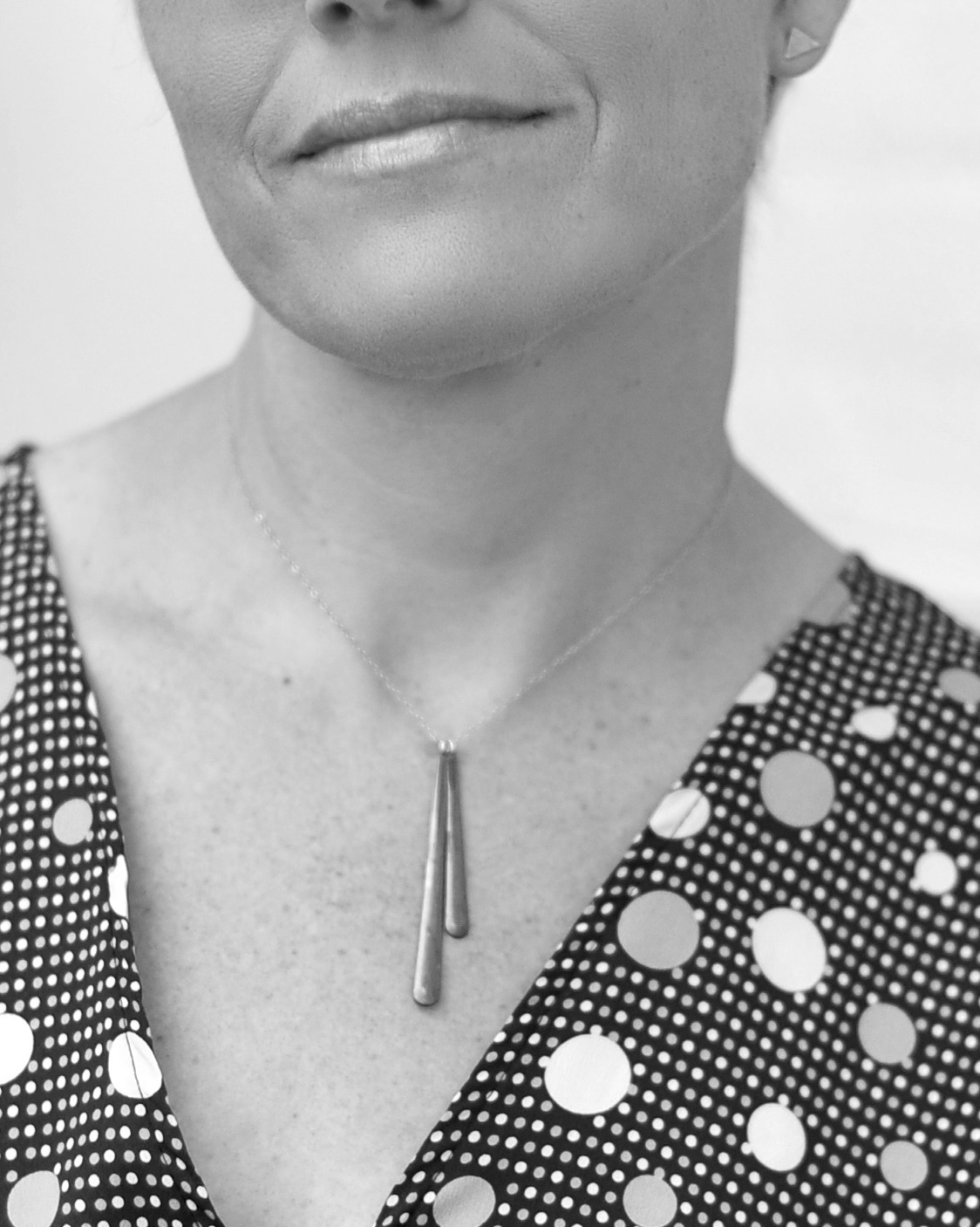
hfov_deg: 10.9
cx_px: 322
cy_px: 733
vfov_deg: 13.6
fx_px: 5150
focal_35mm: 142
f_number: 1.8
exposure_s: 1/250
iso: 400
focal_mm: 50
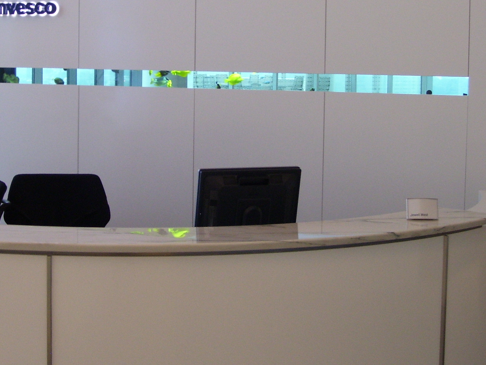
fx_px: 1011
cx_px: 164
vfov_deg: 20.3
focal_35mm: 72
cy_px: 99
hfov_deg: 26.9
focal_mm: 7.6
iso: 160
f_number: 3
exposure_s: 1/10
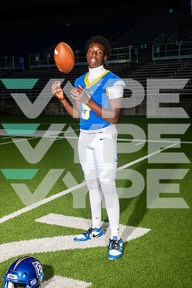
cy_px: 144
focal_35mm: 48
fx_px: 384
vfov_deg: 41.1
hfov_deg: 28.1
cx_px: 96
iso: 800
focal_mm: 48
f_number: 7.1
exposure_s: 1/320
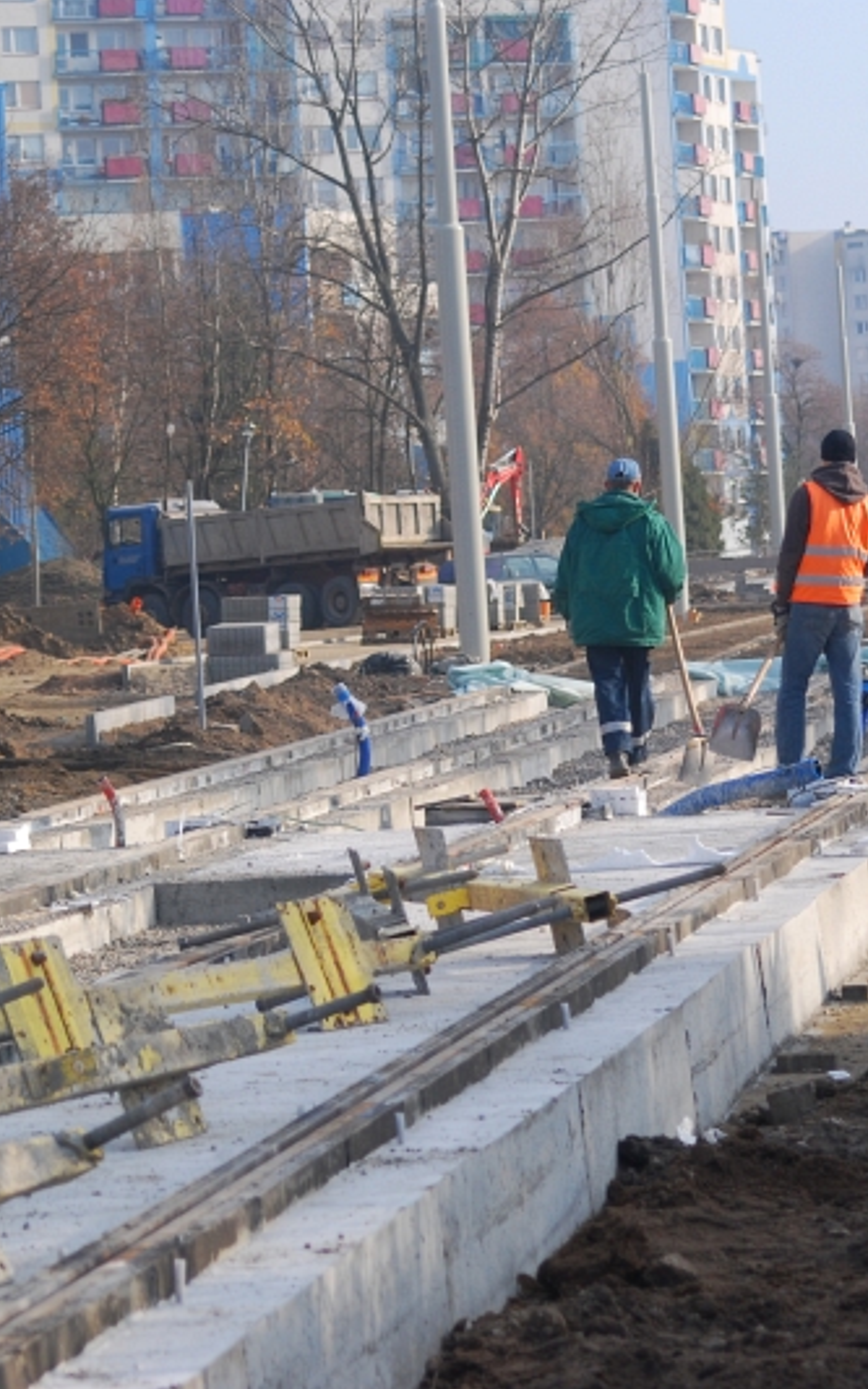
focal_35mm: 161
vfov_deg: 13.0
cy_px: 696
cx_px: 678
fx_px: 6095
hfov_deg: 8.1
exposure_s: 1/800
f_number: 4
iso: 200
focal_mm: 70
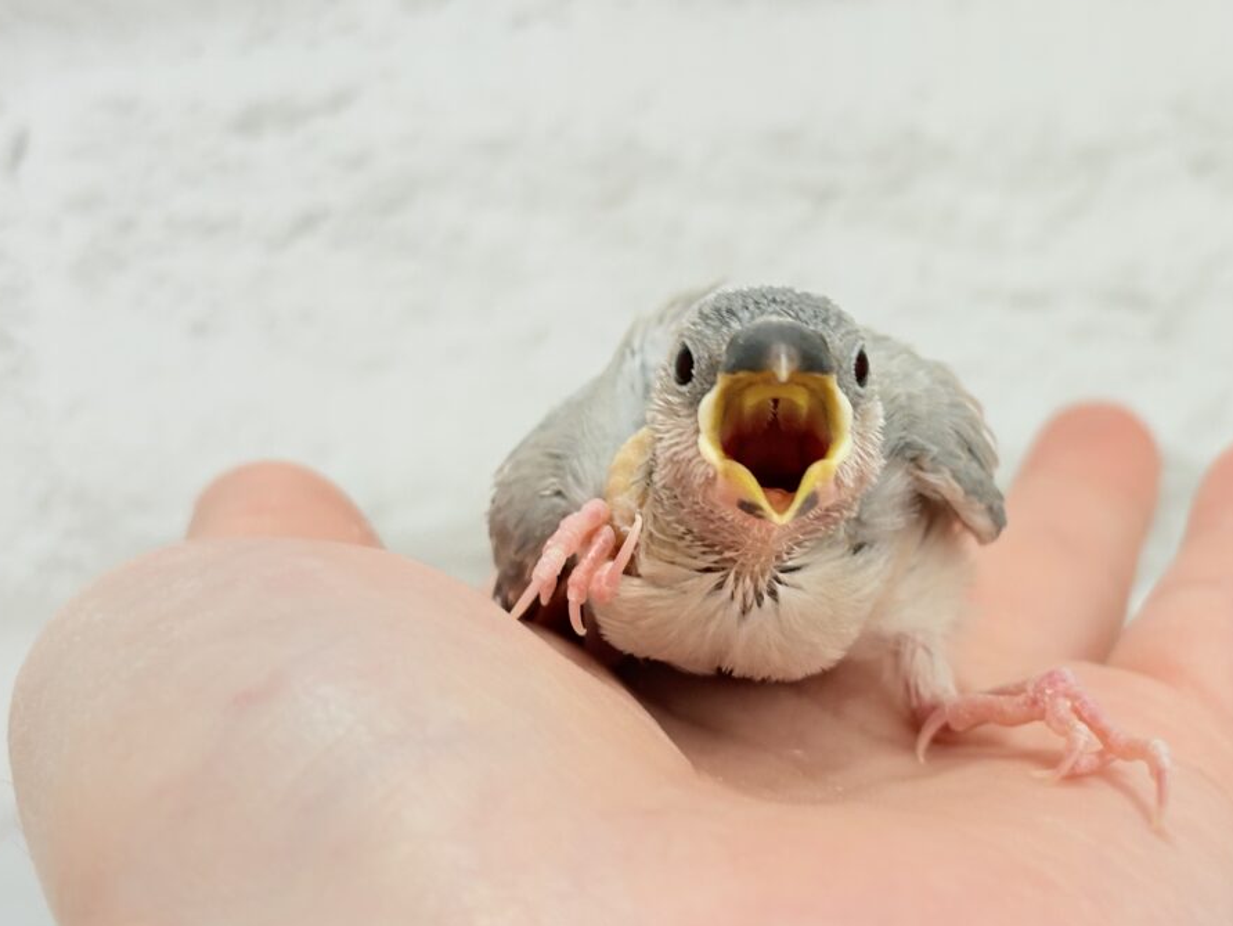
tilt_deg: -8.1
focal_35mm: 70
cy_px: 424
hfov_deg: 27.6
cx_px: 789
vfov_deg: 21.0
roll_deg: +1.9
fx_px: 2494
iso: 40
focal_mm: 5.96
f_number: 1.6
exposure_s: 1/50
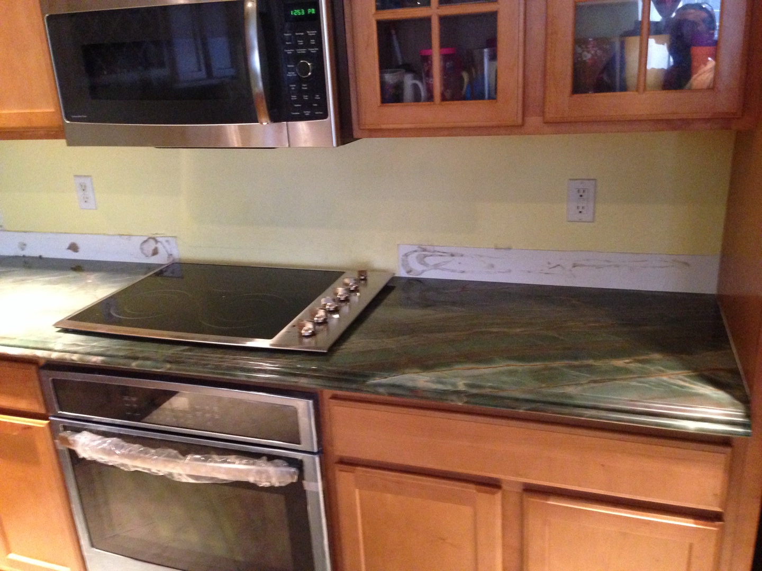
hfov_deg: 55.4
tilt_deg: -17.7
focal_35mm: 33
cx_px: 381
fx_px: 726
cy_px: 286
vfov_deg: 42.9
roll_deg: +2.6
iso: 500
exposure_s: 1/15
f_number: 2.4
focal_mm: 4.12
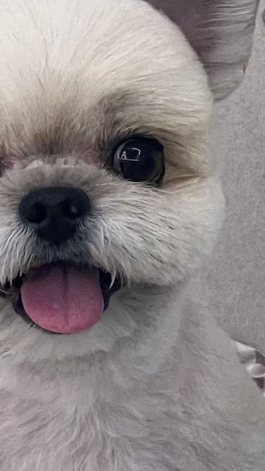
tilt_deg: -35.2
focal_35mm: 353
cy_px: 317
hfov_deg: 3.4
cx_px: 53
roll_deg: +2.2
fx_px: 4409
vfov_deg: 6.1
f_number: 2.8
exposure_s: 1/120
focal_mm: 9
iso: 100
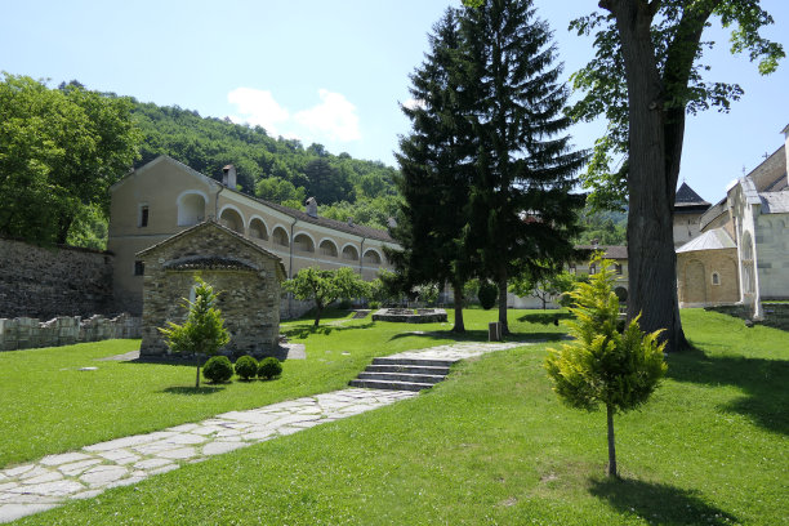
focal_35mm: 24
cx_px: 394
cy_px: 263
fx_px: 526
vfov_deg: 53.1
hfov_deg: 73.7
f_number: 4
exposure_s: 1/160
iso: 125
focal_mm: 8.8
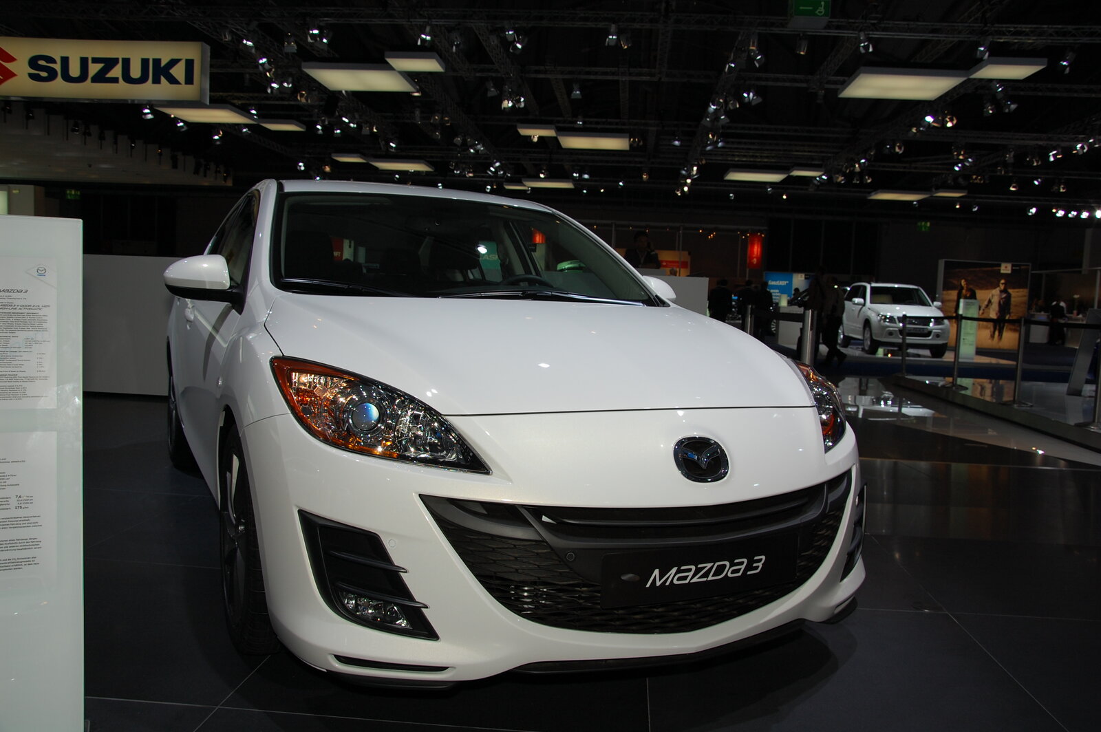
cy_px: 366
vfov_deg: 41.6
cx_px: 550
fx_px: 963
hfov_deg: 59.5
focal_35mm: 32
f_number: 7.1
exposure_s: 1/200
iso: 200
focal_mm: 21
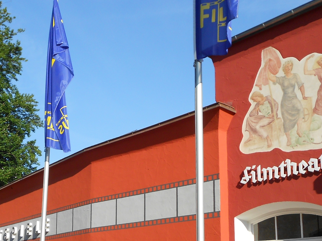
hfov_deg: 38.6
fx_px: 456
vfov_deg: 28.9
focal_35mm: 49
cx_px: 117
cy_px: 200
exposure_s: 1/640
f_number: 3.2
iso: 80
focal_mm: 4.6
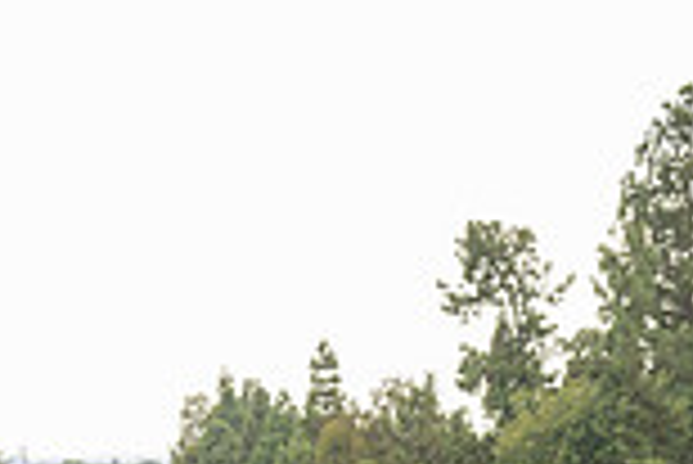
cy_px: 732
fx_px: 2543
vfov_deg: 10.0
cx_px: 1071
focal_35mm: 132
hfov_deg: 14.4
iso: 200
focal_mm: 35
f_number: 5.6
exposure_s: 1/320
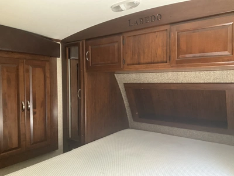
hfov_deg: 61.7
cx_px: 117
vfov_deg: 48.2
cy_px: 88
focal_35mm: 29
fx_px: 196
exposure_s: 1/60
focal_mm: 3
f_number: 1.8
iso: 160
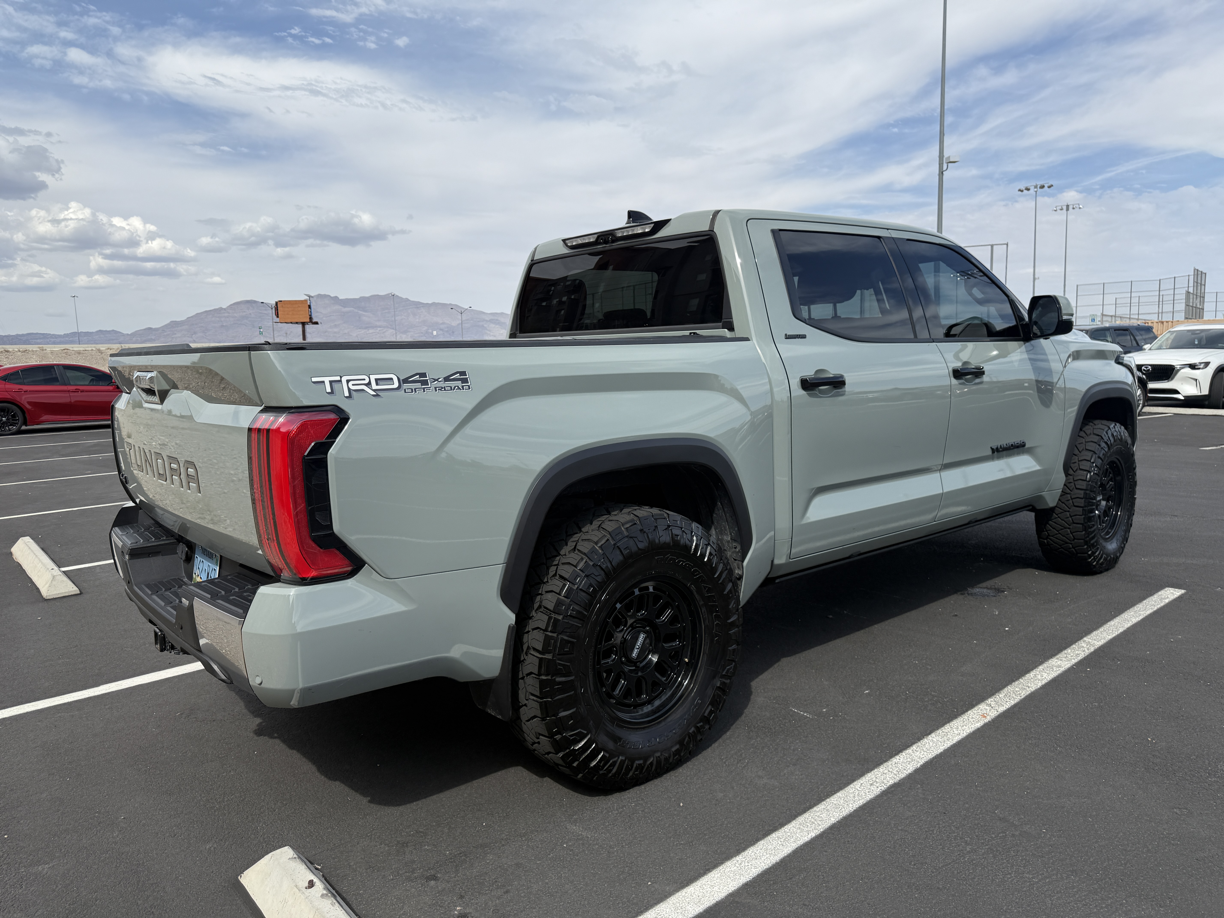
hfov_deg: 71.6
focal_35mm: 24
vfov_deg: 56.8
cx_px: 612
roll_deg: +1.8
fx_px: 849
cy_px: 459
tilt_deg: -6.5
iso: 80
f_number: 1.78
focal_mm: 6.76
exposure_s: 1/4975
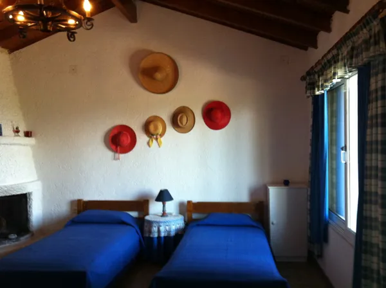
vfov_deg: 40.6
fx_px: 390
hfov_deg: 52.7
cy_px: 144
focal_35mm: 35
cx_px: 193
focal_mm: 3.85
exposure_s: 1/15
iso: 160
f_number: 2.8
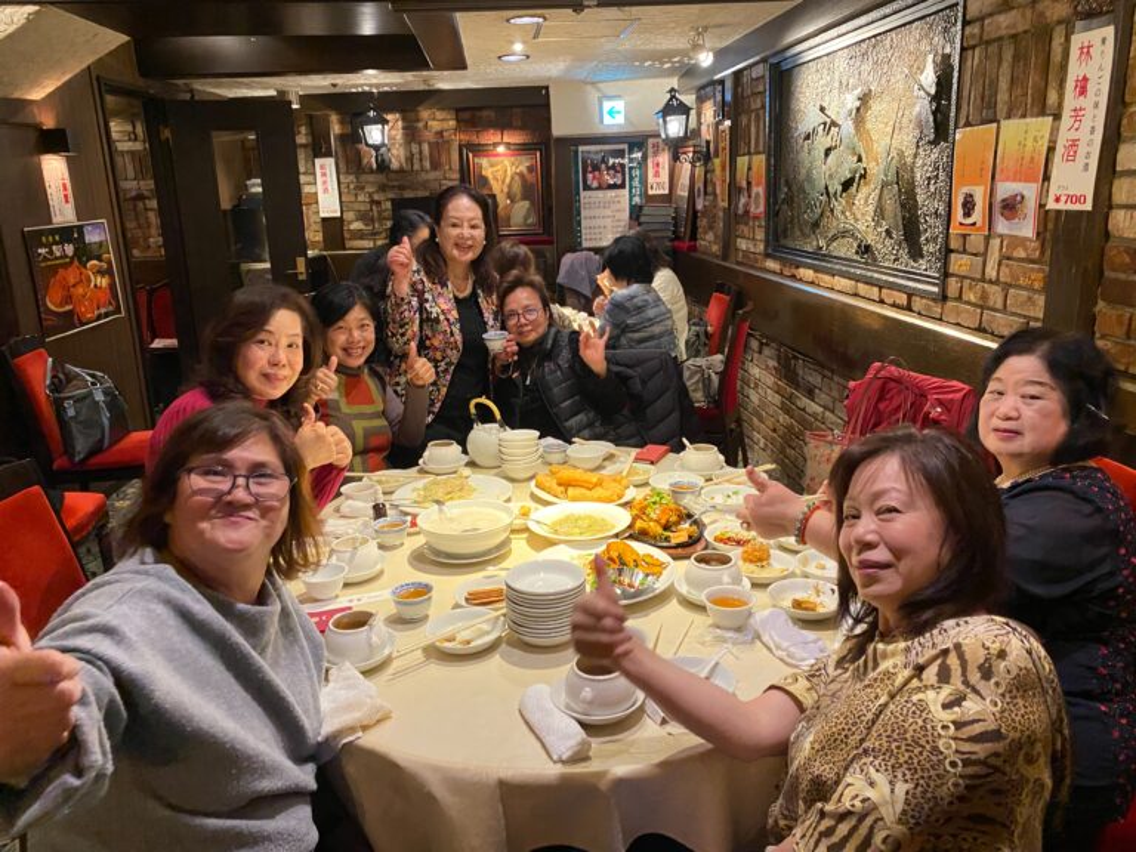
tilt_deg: -15.2
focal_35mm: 26
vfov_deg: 53.1
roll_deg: +1.6
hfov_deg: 67.3
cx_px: 568
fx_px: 853
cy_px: 426
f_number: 1.8
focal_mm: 4.25
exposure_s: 1/25
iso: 640
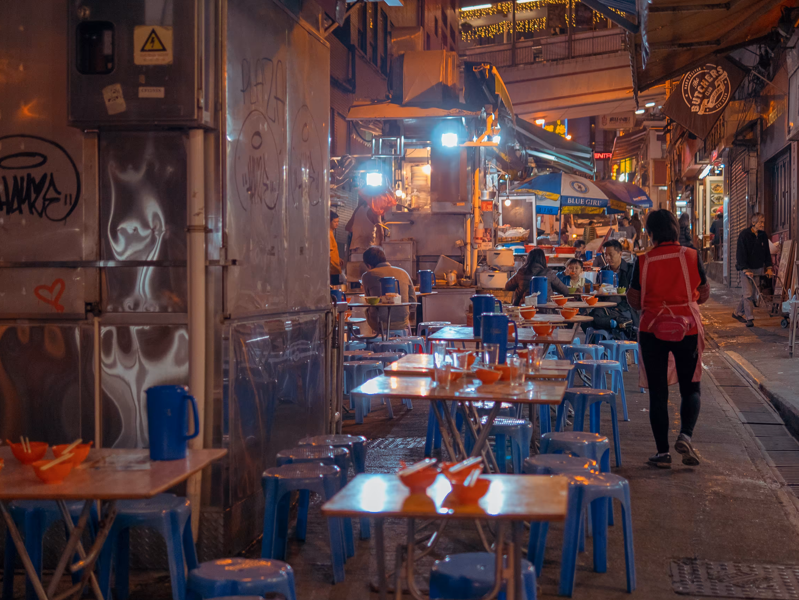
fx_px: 1339
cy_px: 321
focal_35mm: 58
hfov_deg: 33.2
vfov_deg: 25.2
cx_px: 441
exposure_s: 1/125
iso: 500
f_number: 1.4
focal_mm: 25
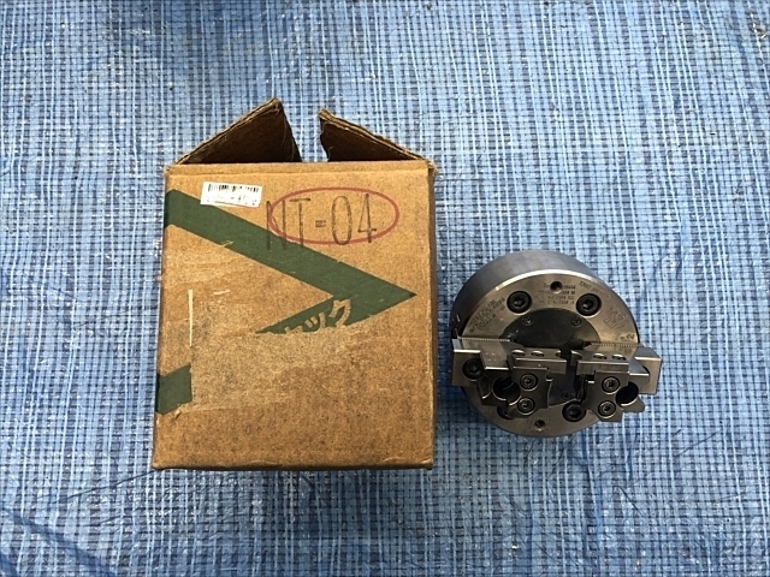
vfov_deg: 49.7
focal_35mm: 28
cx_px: 385
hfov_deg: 63.4
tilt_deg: -81.2
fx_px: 623
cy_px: 288
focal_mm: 3.99
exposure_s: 1/20
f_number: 1.8
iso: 40
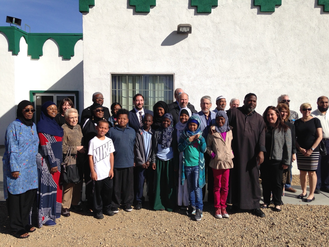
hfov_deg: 55.4
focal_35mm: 33
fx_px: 314
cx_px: 164
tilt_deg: -2.7
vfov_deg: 42.9
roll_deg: +0.4
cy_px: 124
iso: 50
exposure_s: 1/2169
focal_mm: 4.12
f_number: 2.4
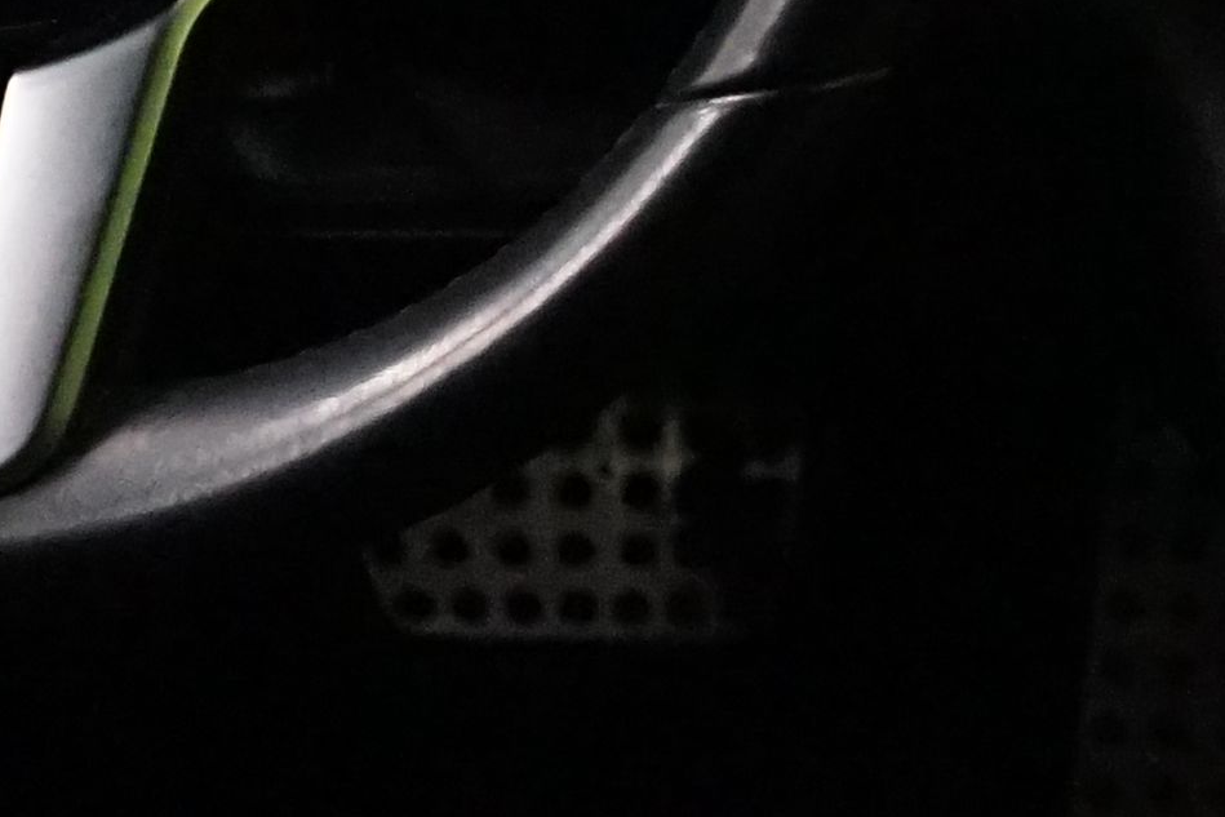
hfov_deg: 11.1
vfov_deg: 7.8
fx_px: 6023
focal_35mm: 177
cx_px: 1962
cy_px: 200
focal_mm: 28
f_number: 3.5
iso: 6400
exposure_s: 1/160
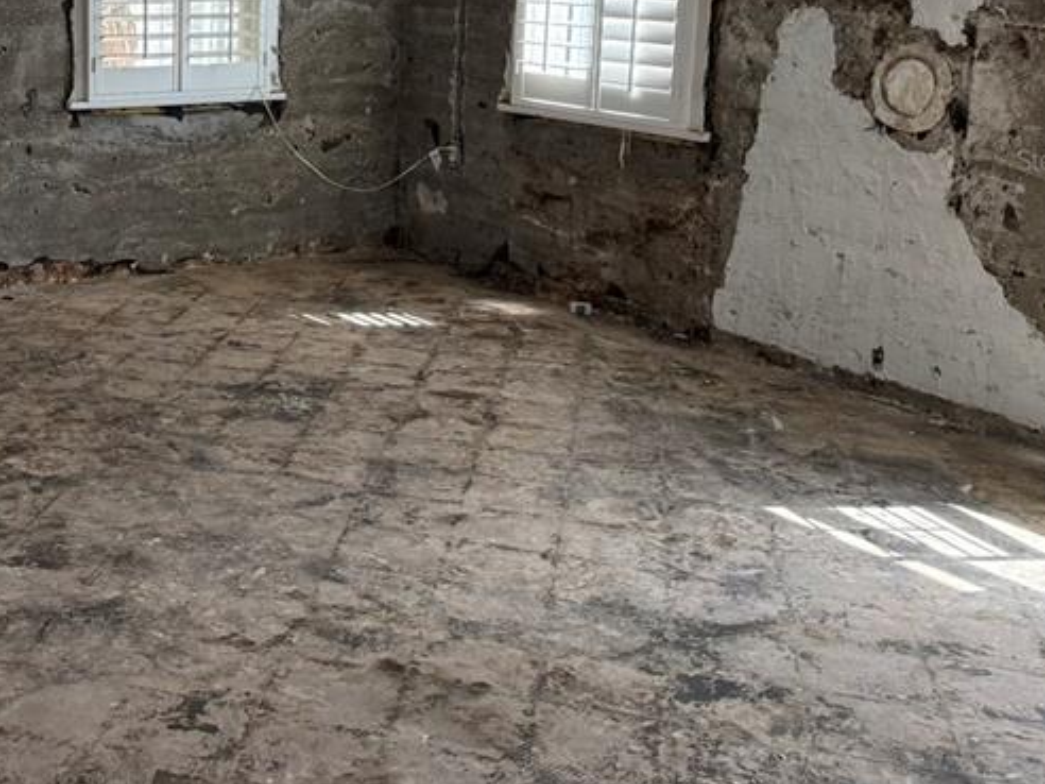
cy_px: 159
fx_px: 1509
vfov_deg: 28.5
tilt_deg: -8.2
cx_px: 57
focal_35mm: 50
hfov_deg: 35.4
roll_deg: +0.3
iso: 200
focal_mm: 6.76
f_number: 1.78
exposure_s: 1/139
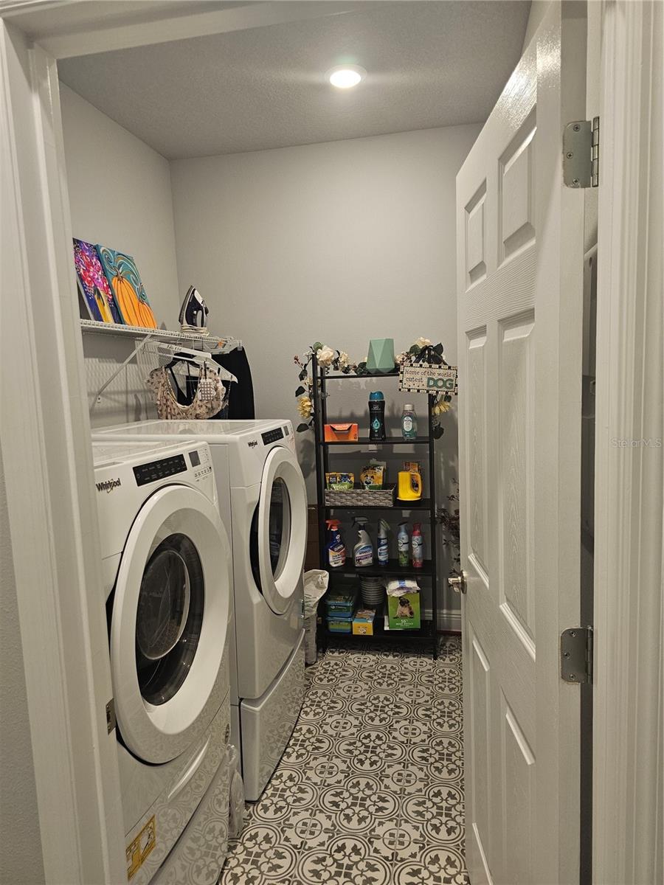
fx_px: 588
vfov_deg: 73.9
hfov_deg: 58.9
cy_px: 442
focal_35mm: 23
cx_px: 332
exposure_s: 1/120
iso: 250
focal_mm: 6.3
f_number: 1.7
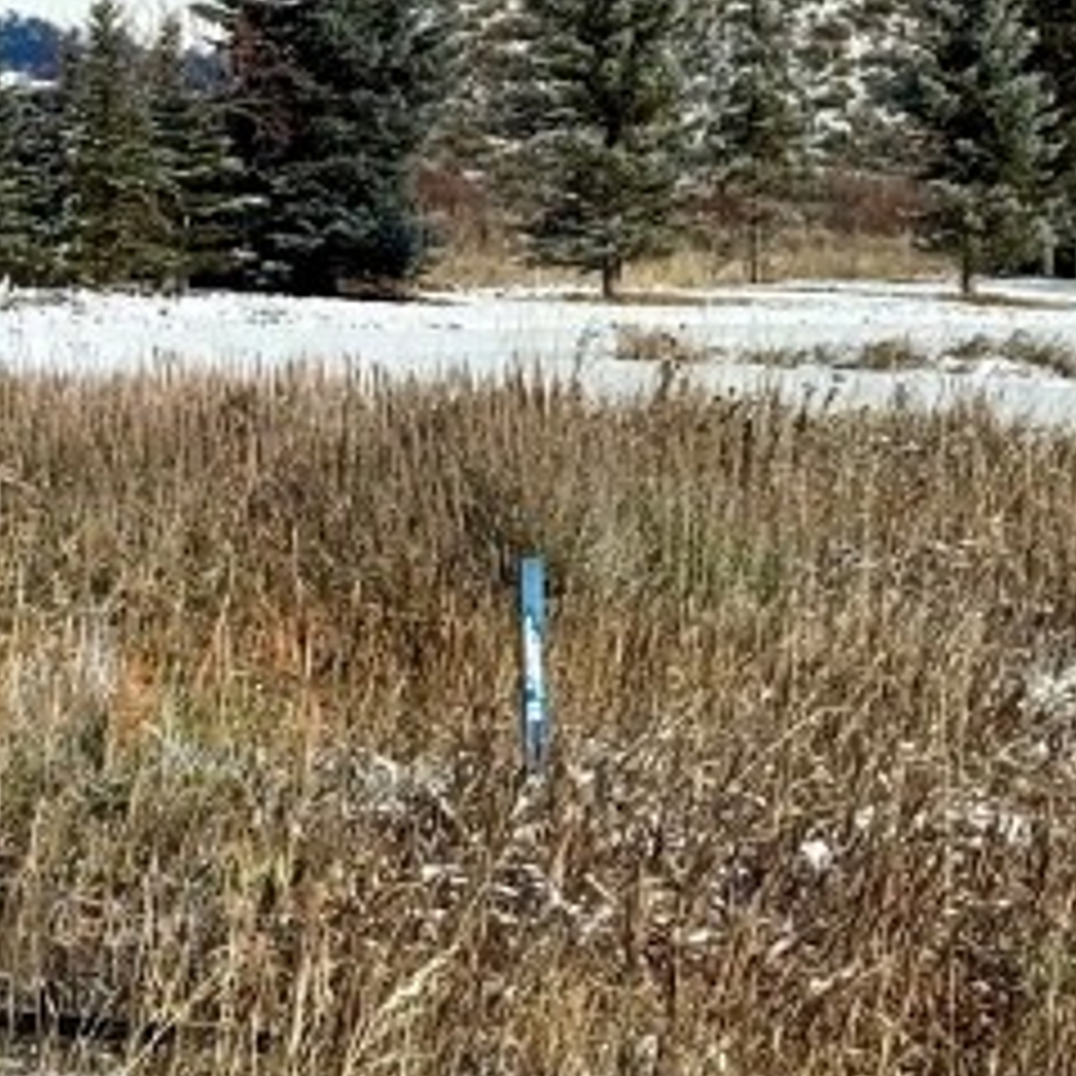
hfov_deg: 9.4
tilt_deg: -2.2
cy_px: -9
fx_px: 6400
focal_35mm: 182
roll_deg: +0.8
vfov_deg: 9.5
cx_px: -374
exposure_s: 1/9009
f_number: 1.78
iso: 64
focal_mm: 6.76
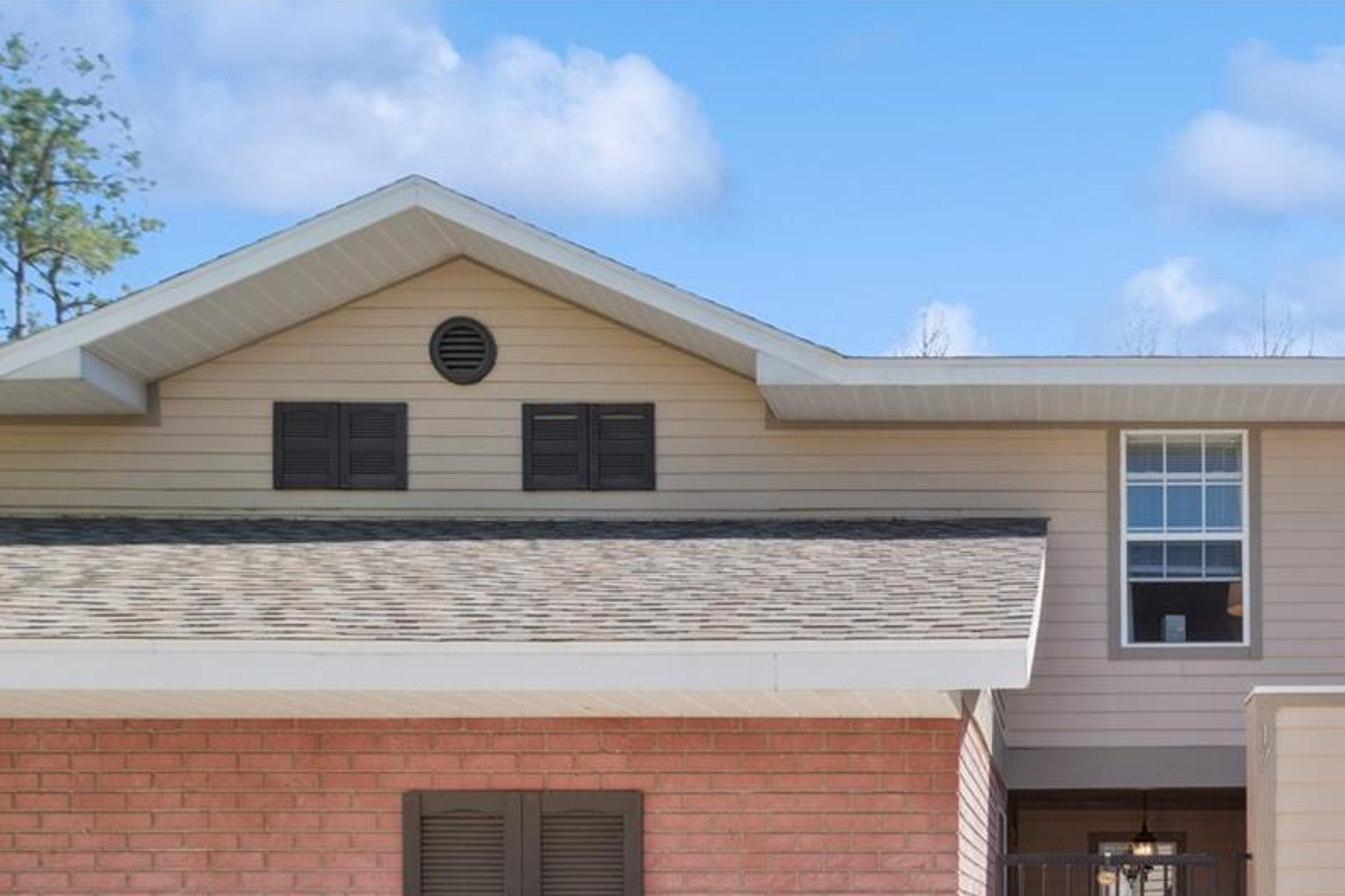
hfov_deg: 57.6
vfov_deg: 38.7
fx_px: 1121
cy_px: 893
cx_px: 1063
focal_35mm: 30
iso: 200
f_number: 8
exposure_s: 1/40
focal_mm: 10
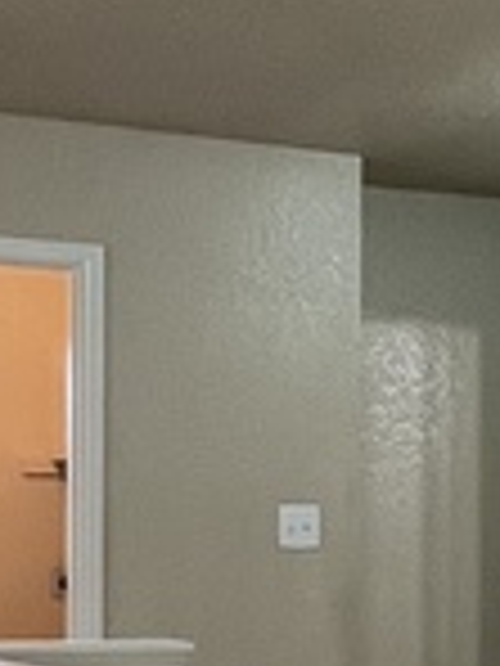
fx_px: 1830
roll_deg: -0.4
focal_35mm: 95
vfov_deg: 20.3
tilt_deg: -0.5
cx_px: 577
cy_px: 572
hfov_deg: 15.1
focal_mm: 1.57
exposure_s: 1/60
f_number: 1.8
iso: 250
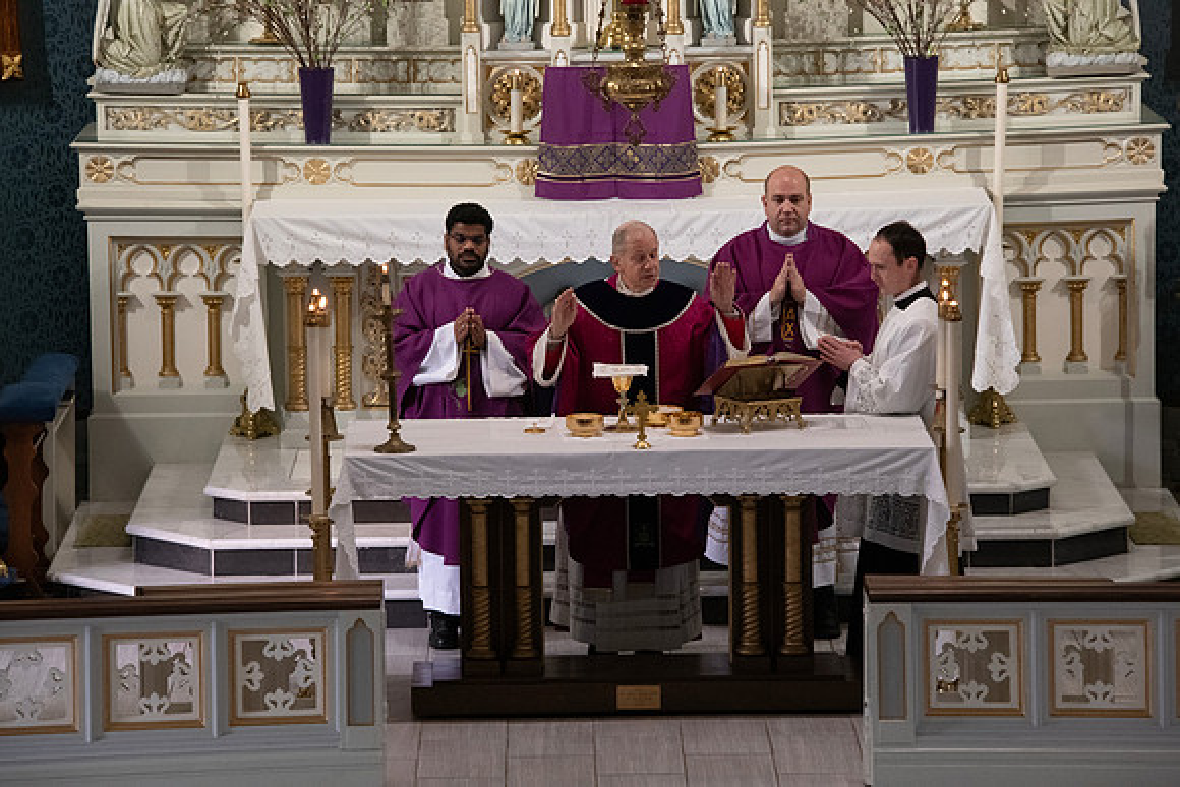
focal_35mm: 180
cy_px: 394
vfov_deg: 7.6
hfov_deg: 11.4
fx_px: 5901
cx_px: 590
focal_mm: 180
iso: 4000
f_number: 10
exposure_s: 1/60
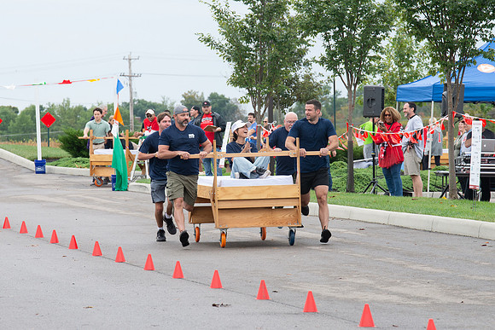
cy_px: 156
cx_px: 239
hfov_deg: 8.0
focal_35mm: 256
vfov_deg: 5.4
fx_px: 3521
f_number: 9
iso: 640
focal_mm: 200
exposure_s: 1/250
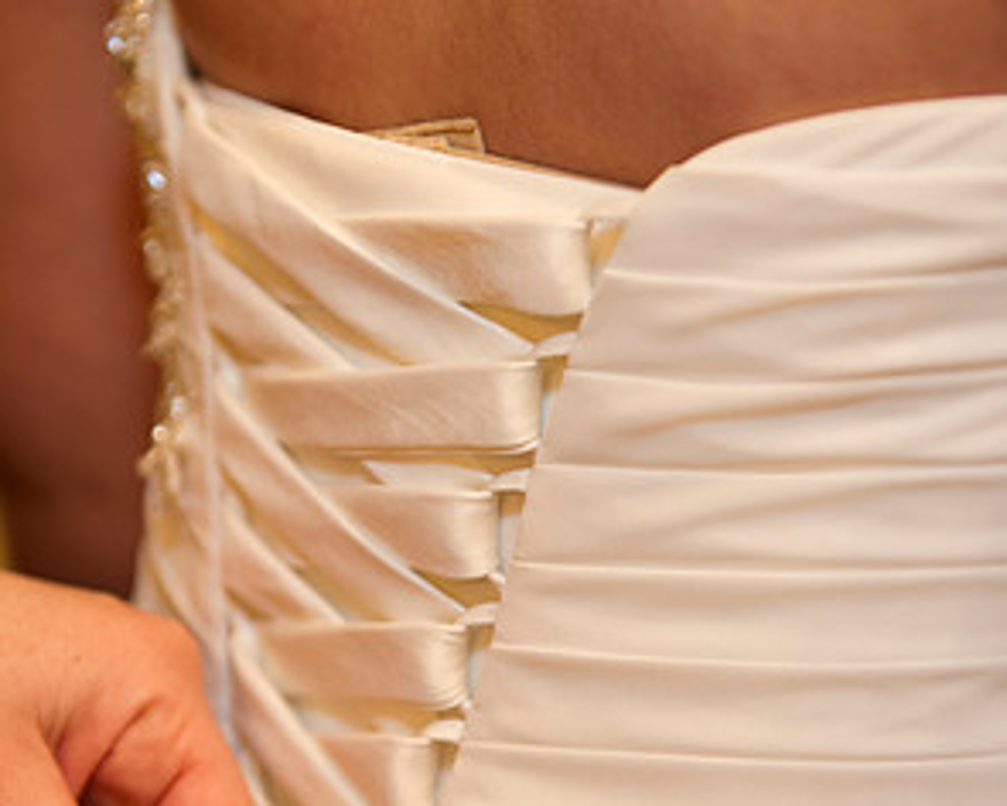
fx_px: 2861
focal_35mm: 96
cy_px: 604
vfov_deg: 16.0
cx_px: 461
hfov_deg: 20.0
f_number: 3.2
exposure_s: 1/40
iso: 800
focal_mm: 52
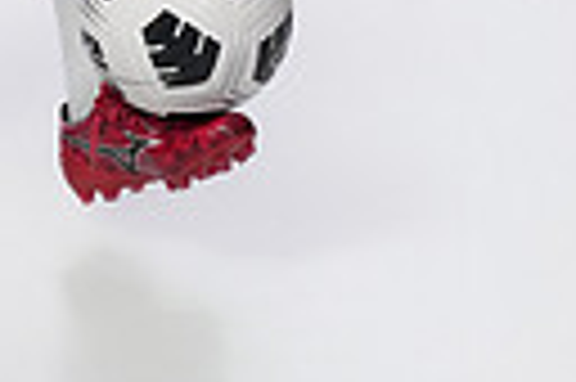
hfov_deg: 12.5
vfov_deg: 7.7
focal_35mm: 162
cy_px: -602
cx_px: -63
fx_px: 2589
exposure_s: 1/250
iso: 800
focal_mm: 46
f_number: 8
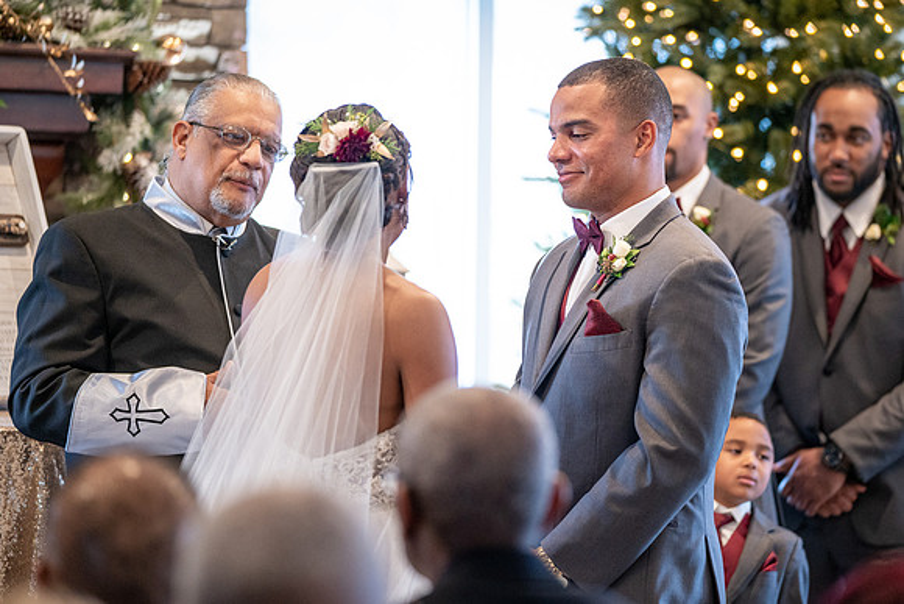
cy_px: 312
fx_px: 3811
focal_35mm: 152
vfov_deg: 9.1
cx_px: 510
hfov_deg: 13.5
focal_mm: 128
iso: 2000
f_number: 2.8
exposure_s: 1/100
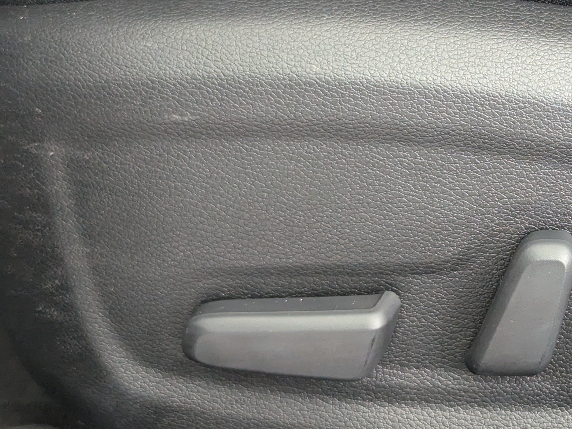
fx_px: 1520
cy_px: 216
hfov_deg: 20.7
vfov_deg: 16.1
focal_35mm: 92
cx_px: 546
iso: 601
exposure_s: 1/41.6
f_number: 1.85
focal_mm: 6.81
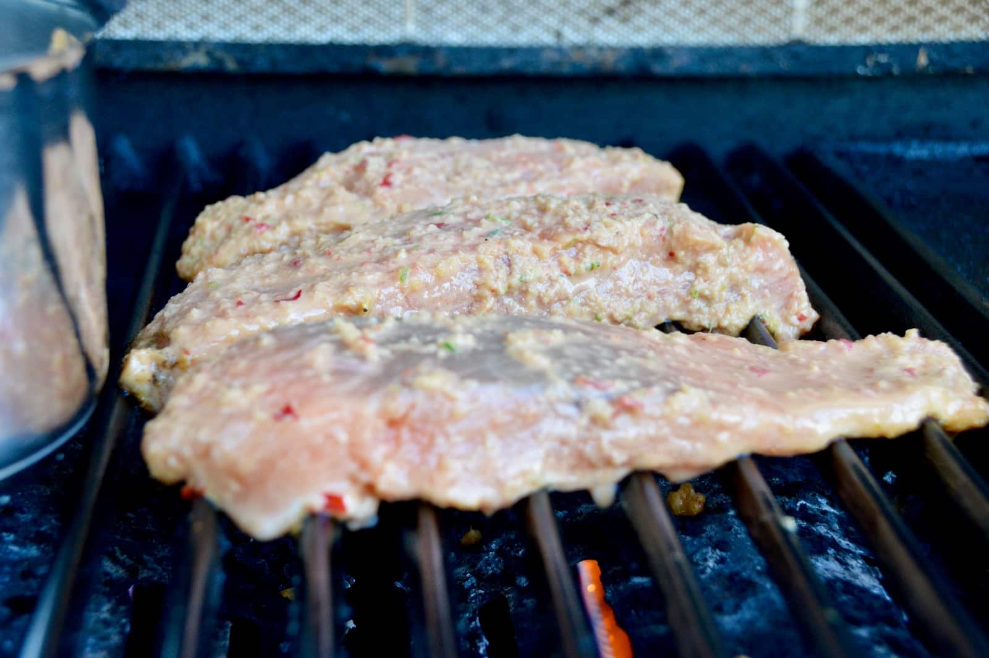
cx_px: 494
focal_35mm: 78
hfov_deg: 26.0
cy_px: 329
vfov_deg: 17.5
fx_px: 2141
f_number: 7.1
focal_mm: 52
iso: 1000
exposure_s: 1/80
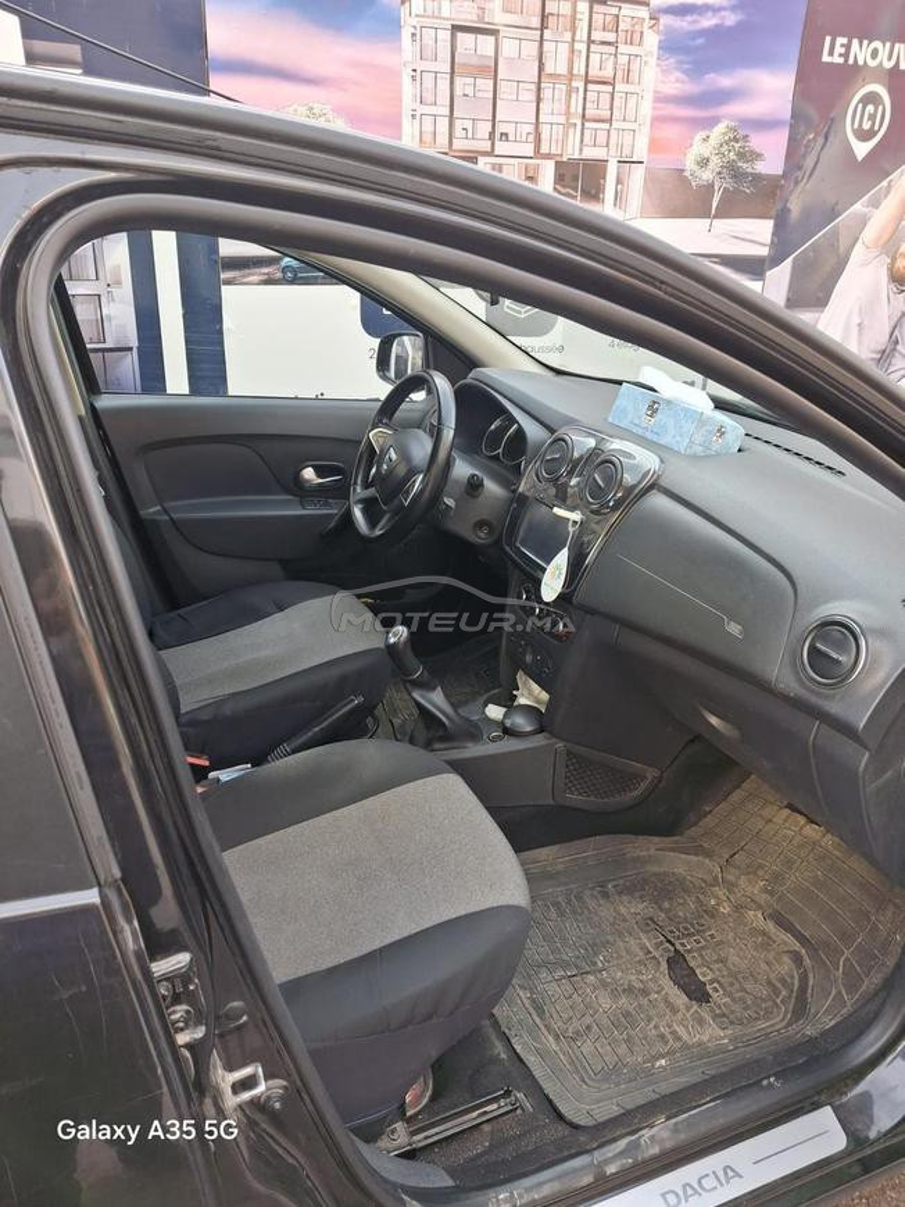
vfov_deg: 69.4
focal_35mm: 25
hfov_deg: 54.9
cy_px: 604
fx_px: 871
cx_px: 452
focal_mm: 4.69
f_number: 1.8
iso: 50
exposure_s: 1/120
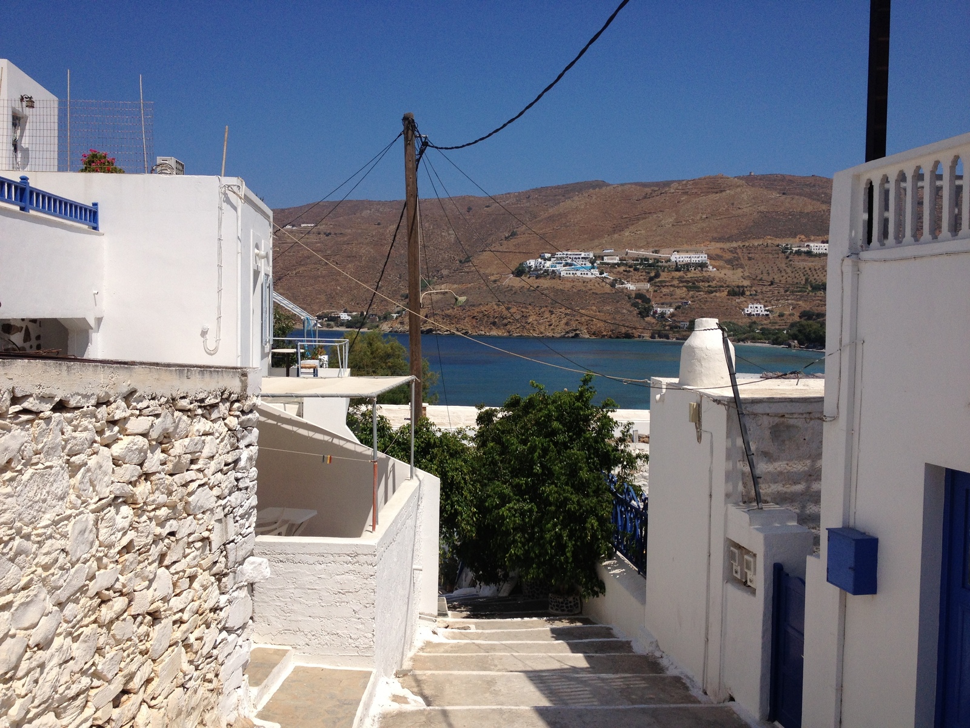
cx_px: 485
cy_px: 364
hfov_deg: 52.6
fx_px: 981
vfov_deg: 40.7
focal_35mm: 35
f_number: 2.4
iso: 50
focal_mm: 4.28
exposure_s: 1/4255
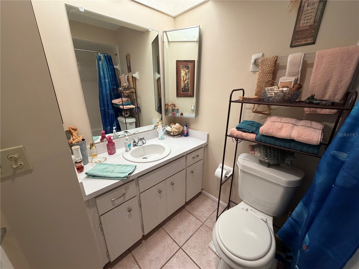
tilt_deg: -17.3
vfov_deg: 85.7
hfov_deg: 102.1
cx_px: 180
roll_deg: +0.6
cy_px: 134
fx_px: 145
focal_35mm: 14
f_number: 2.2
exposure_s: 1/120
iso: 320
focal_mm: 2.22
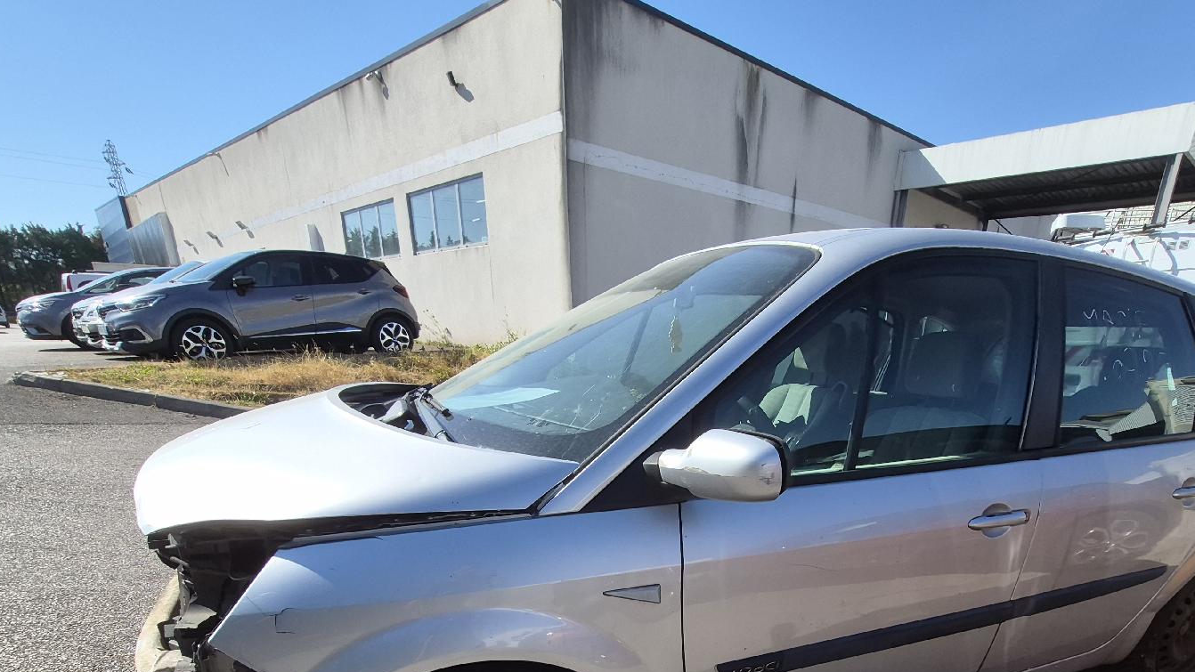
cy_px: 572
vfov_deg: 53.0
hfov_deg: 89.0
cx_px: 679
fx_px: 602
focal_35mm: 19
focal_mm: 1.74
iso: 40
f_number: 2.2
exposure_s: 1/2500
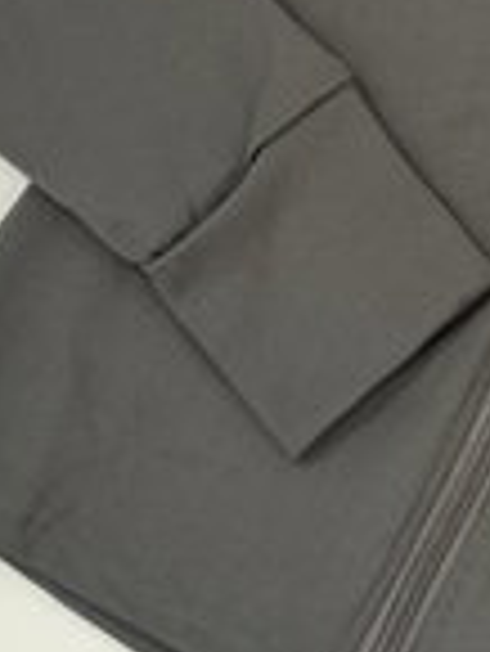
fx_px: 3317
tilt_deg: -82.4
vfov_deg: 11.0
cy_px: -128
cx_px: 494
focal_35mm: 176
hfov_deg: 8.4
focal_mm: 6.76
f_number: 1.78
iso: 250
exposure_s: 1/60
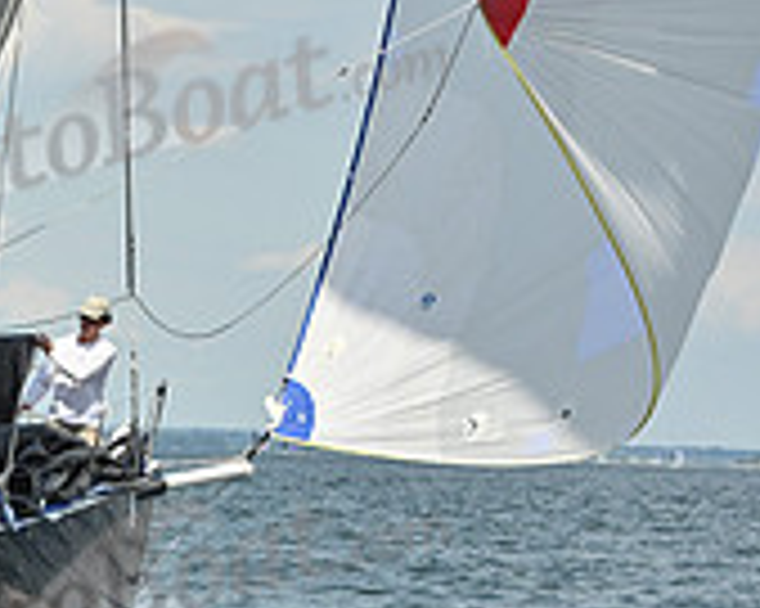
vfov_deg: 6.8
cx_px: -414
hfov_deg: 8.4
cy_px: 421
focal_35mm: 226
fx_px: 5080
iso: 320
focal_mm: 70
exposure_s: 1/1600
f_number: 8
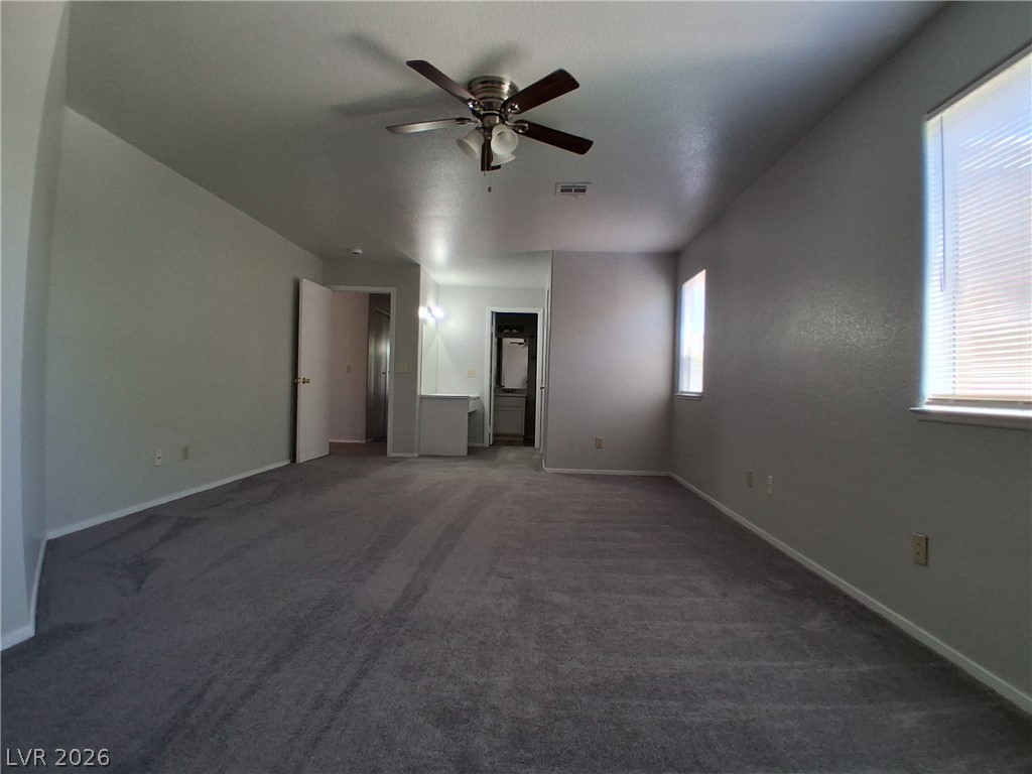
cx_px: 516
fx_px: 507
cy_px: 387
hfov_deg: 91.0
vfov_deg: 74.7
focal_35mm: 17
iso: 125
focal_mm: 1.4
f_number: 2.2
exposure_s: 1/120
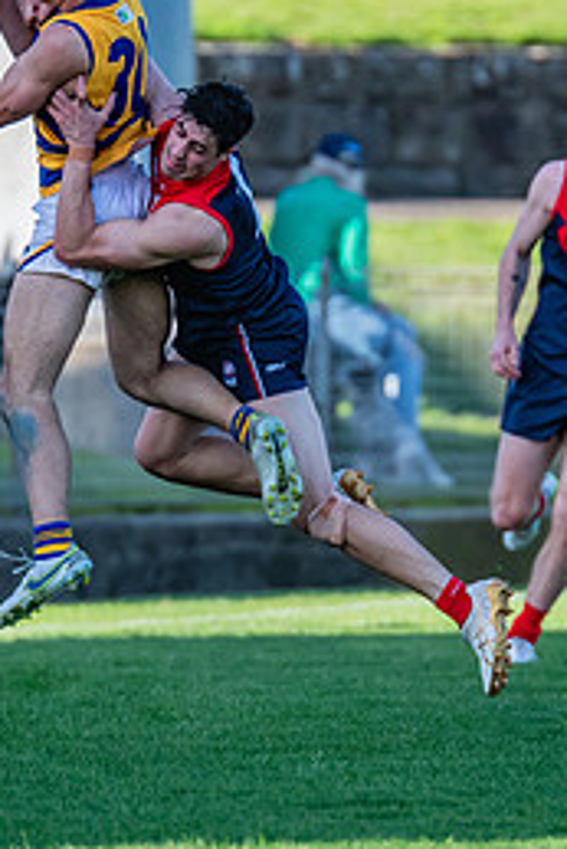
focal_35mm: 1100
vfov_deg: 1.9
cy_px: 190
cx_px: 278
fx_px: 25951
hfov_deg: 1.3
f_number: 4.5
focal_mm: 420
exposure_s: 1/1600
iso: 800
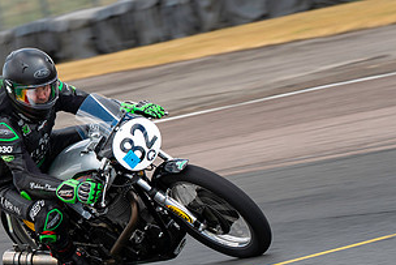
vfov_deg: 3.1
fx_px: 4930
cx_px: 29
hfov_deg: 4.6
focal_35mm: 448
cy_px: 197
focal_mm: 178
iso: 125
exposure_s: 1/250
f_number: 7.1
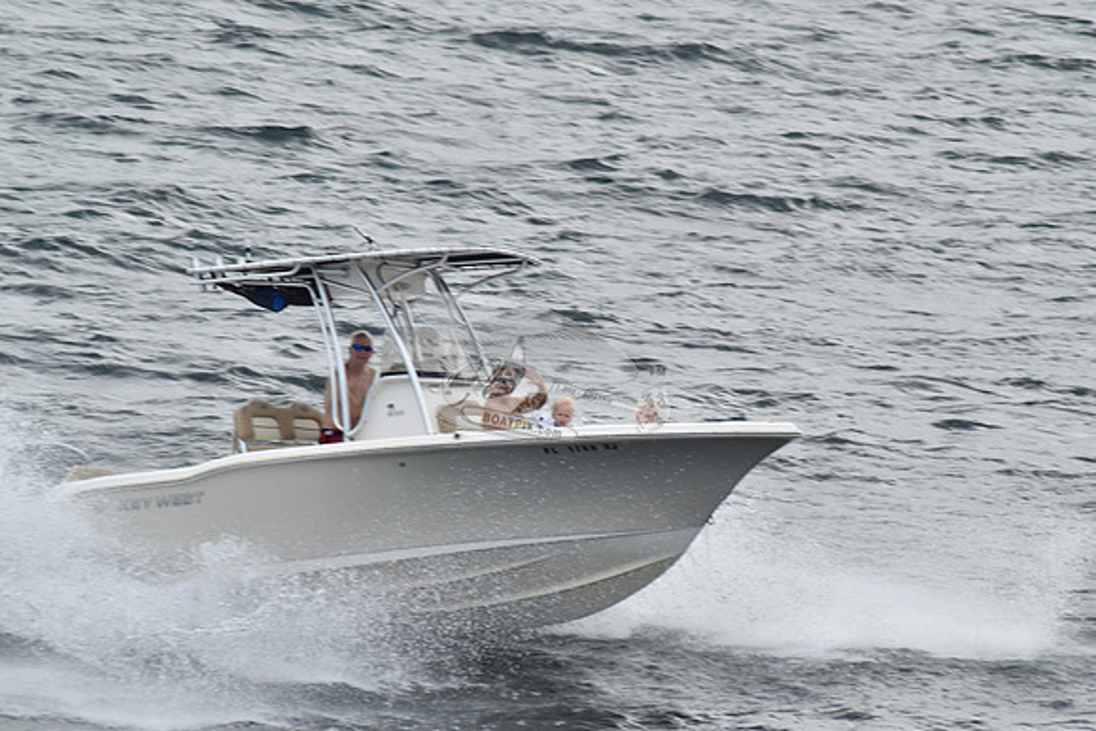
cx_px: 548
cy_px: 366
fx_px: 10962
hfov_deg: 5.7
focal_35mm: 360
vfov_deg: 3.8
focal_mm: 240
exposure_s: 1/1000
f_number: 9.5
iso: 400
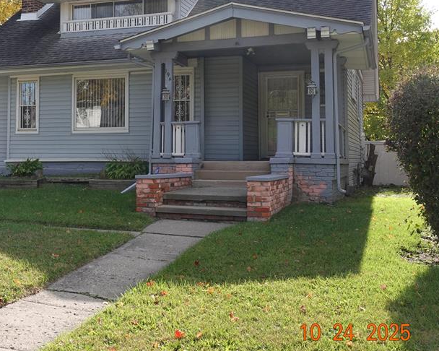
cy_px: 136
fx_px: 636
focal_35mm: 49
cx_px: 89
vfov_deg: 30.7
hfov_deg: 36.8
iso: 100
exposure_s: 1/250
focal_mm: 11.26
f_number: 4
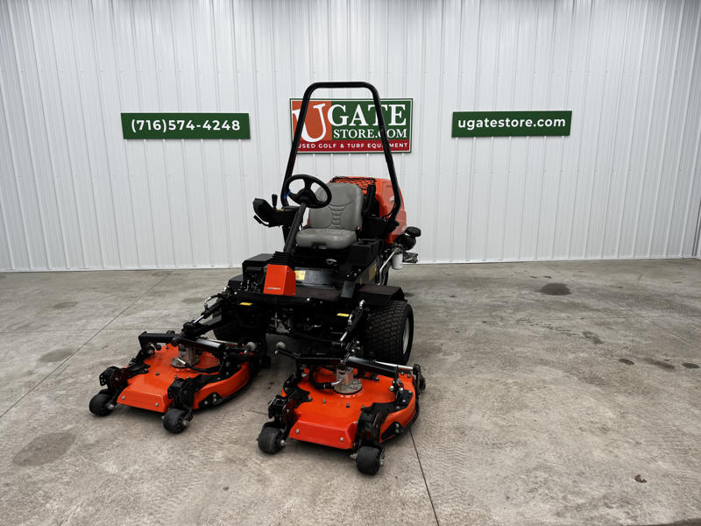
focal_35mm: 24
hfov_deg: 71.6
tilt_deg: -14.1
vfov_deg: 56.8
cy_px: 263
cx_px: 350
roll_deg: +0.0
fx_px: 486
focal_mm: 6.76
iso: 50
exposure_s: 1/123
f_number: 1.78
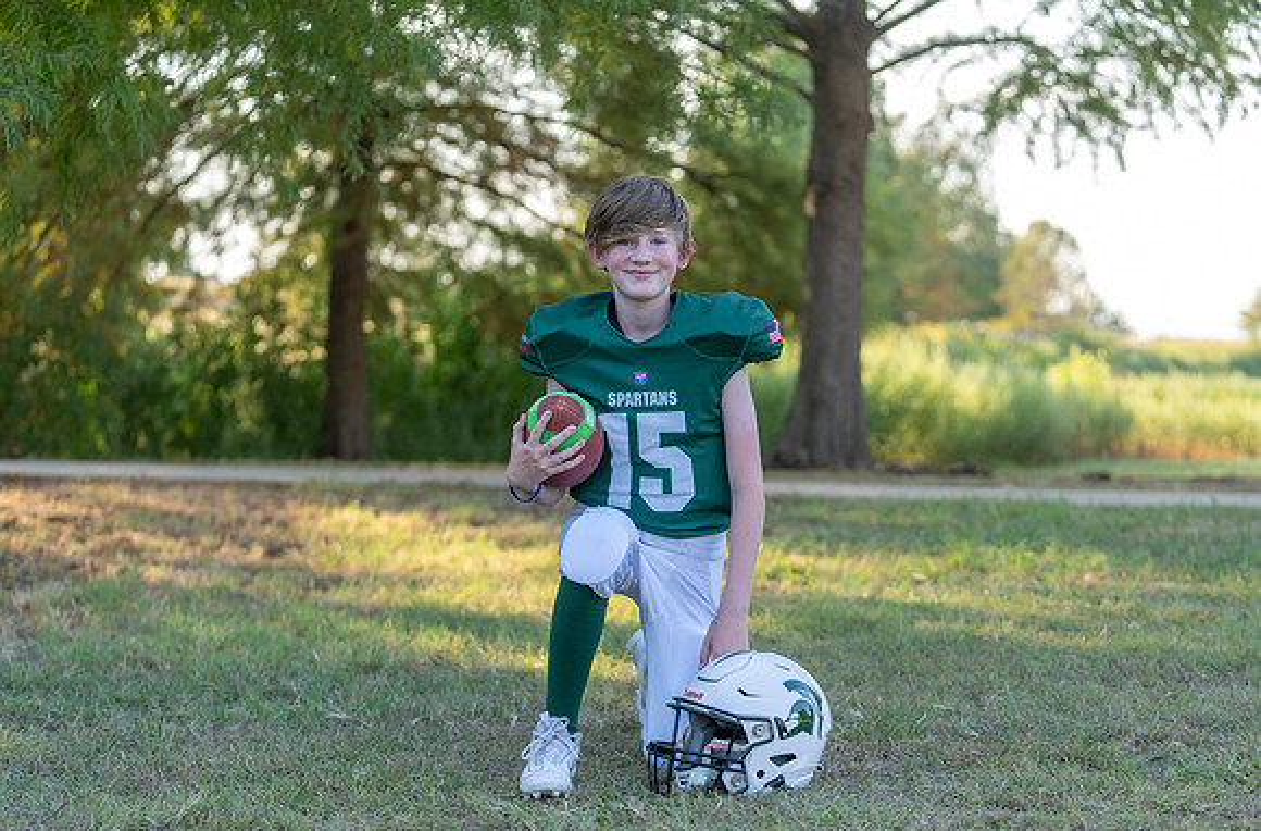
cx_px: 653
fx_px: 2624
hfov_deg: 27.0
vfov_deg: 18.0
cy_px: 439
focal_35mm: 75
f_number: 2.8
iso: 125
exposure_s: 1/320
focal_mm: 71
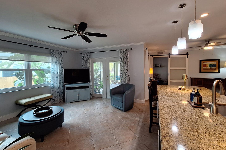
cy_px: 68
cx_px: 111
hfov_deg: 100.4
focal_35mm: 15
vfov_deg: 77.1
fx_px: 94
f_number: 2.2
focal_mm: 1.74
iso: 80
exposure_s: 1/40
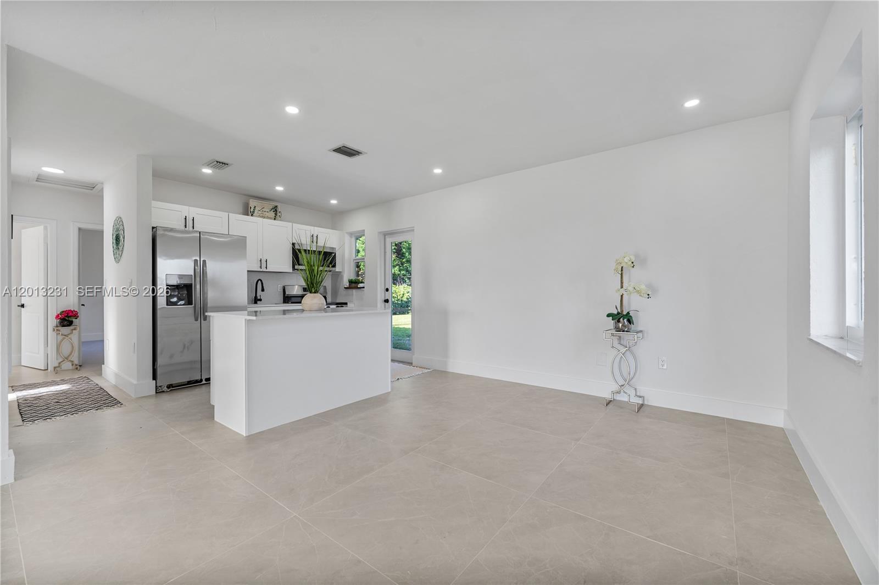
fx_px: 342
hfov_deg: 104.3
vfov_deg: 81.1
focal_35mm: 14
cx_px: 440
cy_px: 292
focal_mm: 14
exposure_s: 1/2.5
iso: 100
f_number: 8
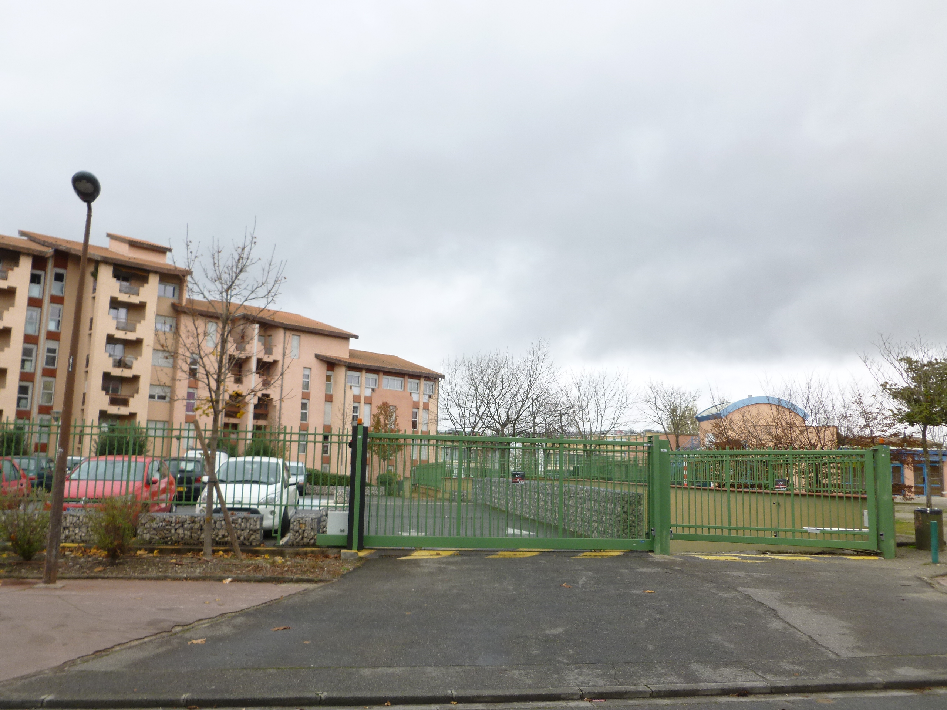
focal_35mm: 28
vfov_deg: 49.7
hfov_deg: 63.4
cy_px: 355
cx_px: 474
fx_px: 766
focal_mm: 5
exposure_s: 1/60
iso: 100
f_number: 3.3
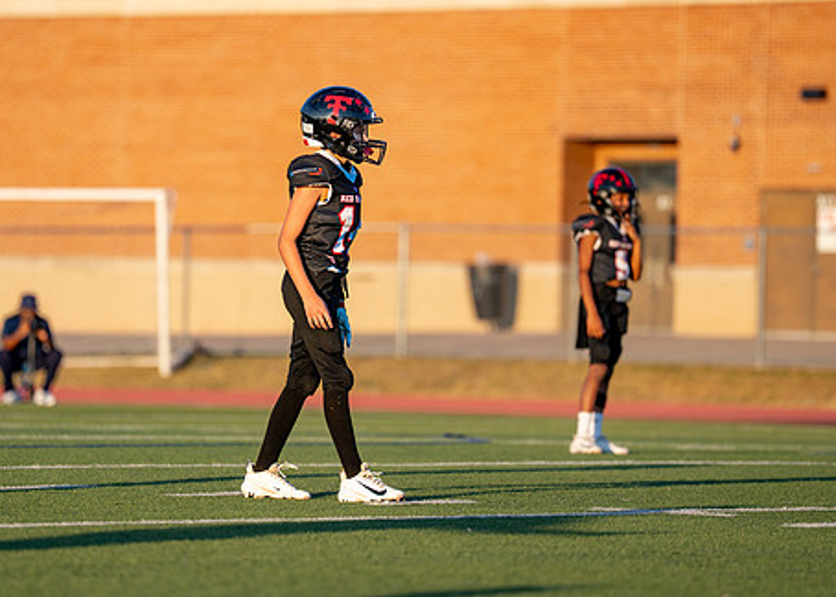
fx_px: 6361
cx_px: 354
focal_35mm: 268
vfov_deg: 5.4
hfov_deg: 7.5
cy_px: 276
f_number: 2.8
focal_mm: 200
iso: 100
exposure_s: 1/1000
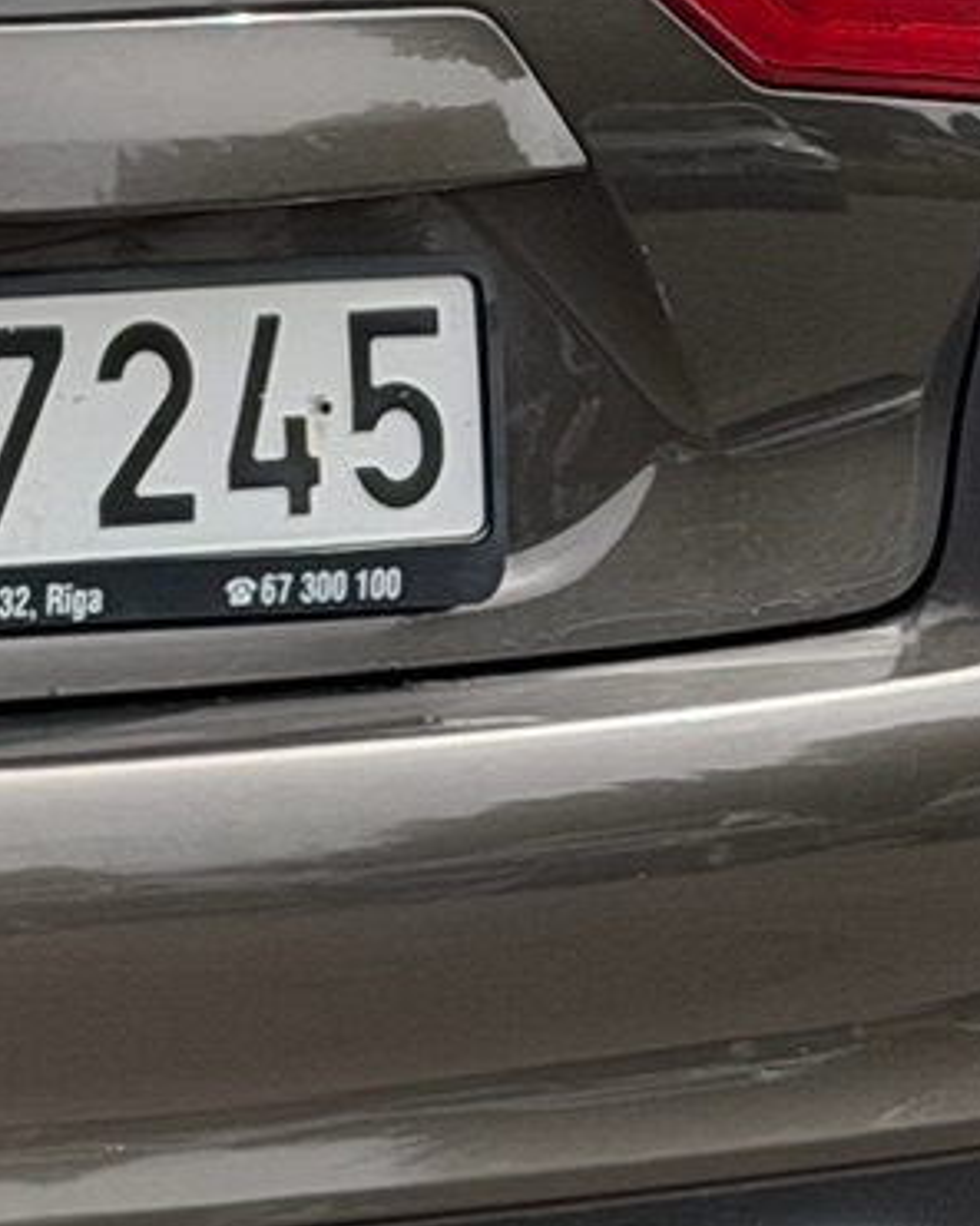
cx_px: -1649
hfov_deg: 5.7
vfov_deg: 7.5
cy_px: 484
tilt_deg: -5.9
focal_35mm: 259
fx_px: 9390
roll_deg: -0.8
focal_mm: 6.76
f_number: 1.78
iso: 80
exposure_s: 1/2494
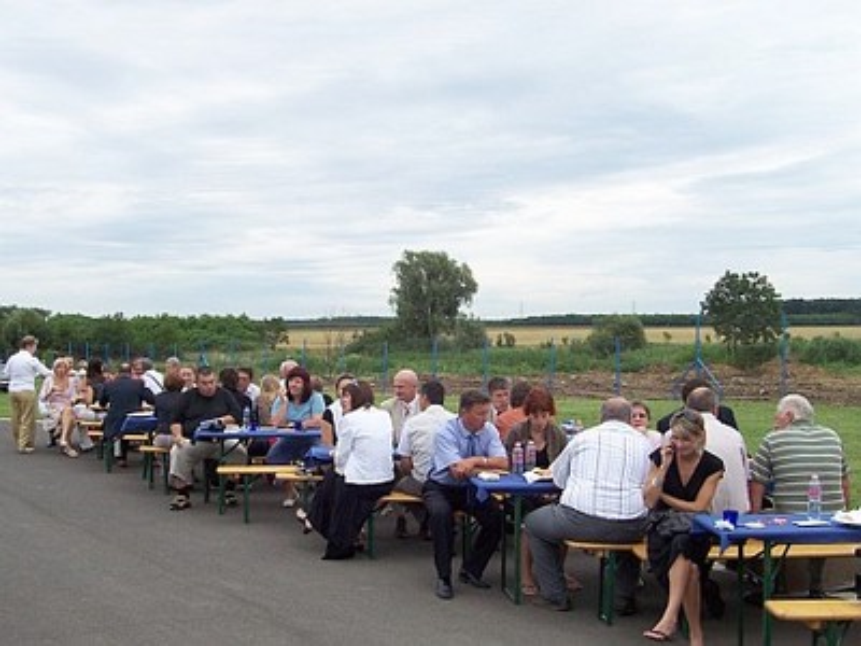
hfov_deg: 44.8
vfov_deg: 34.3
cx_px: 430
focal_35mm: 42
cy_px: 323
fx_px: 1045
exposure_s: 1/250
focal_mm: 7
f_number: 5.6
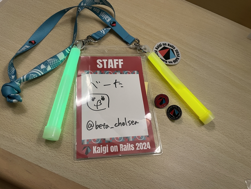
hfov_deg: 67.3
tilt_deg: -61.4
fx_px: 189
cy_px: 94
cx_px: 126
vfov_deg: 53.1
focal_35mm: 26
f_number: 1.6
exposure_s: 1/50
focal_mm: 4.2
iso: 250
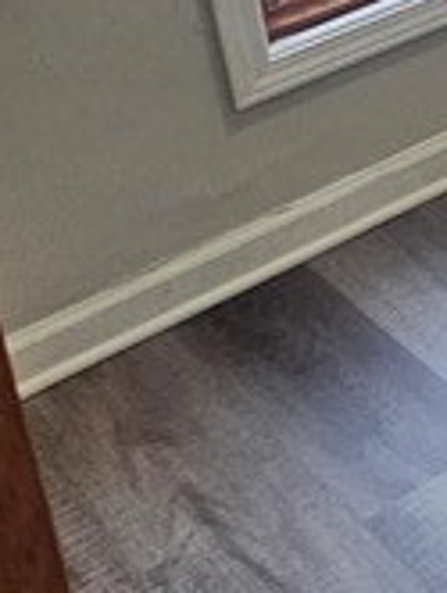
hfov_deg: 11.5
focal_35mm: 80
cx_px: 1312
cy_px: -379
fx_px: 1374
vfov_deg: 19.9
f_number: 2.2
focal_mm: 2.2
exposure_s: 1/60
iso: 250
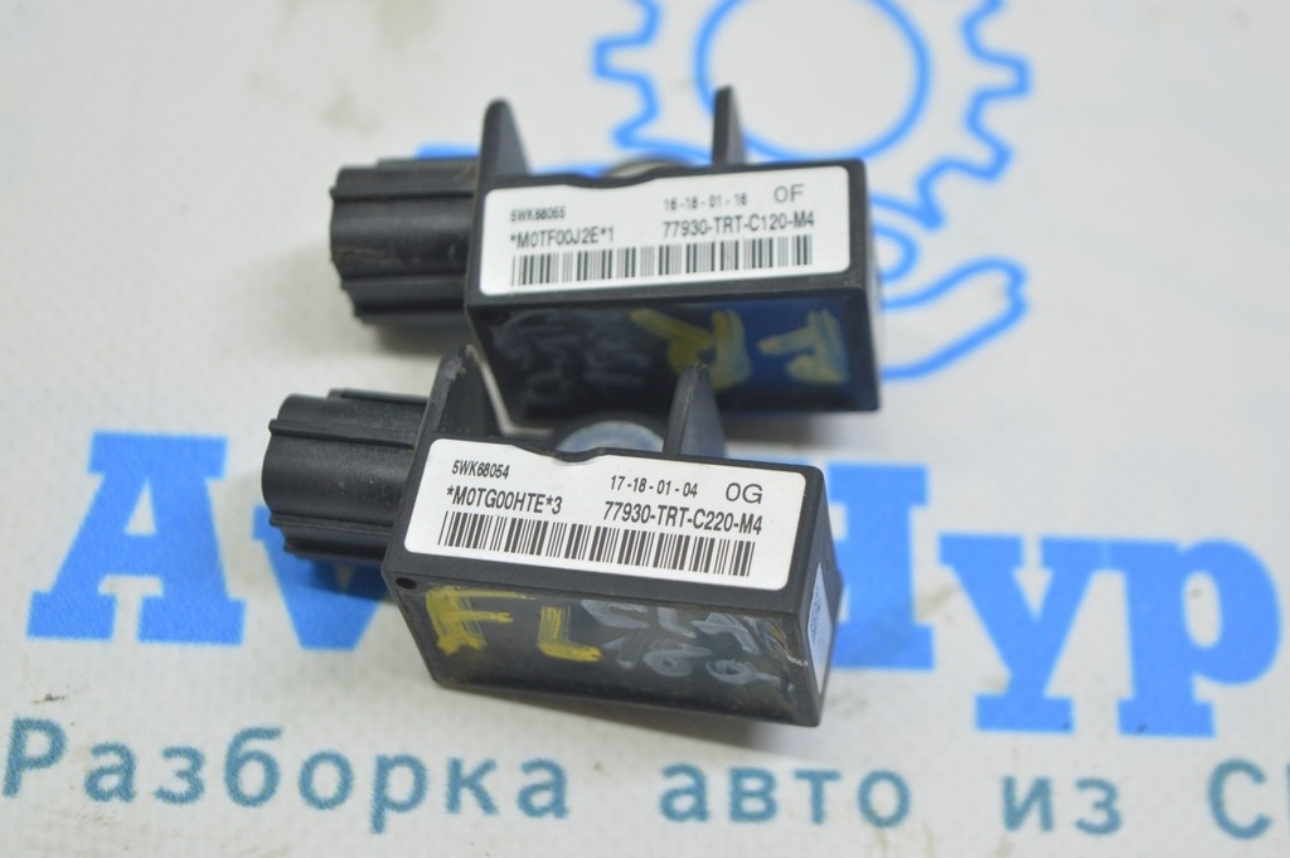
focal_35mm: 72
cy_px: 429
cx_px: 645
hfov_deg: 28.1
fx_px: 2578
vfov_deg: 18.9
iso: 400
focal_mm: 48
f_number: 5.6
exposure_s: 1/20
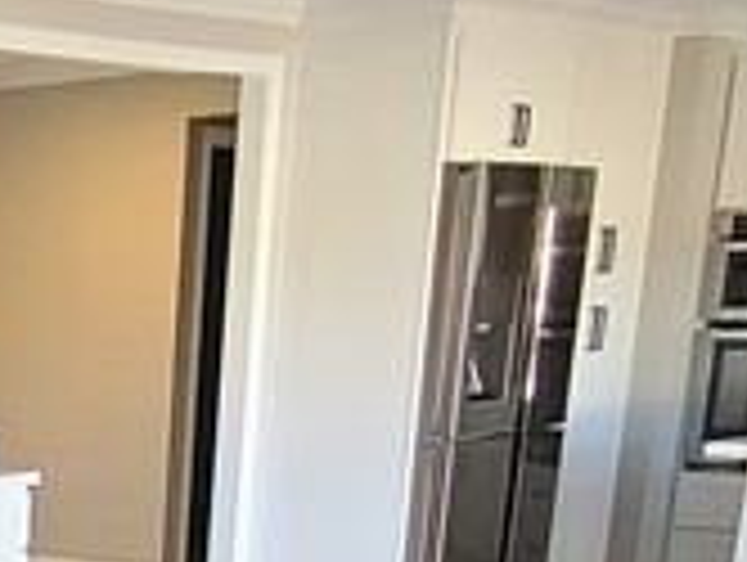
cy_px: 935
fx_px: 1729
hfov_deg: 21.1
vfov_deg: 16.2
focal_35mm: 80
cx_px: -333
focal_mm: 2.2
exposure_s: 1/60
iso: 400
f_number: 2.2
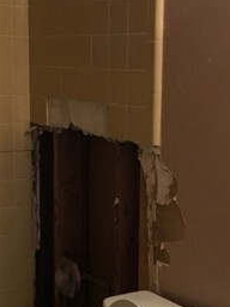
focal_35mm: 87
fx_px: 771
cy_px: 218
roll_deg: -0.5
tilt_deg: -9.3
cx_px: 103
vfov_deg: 22.4
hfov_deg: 17.0
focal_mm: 4.15
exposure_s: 1/15
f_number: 2.2
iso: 80
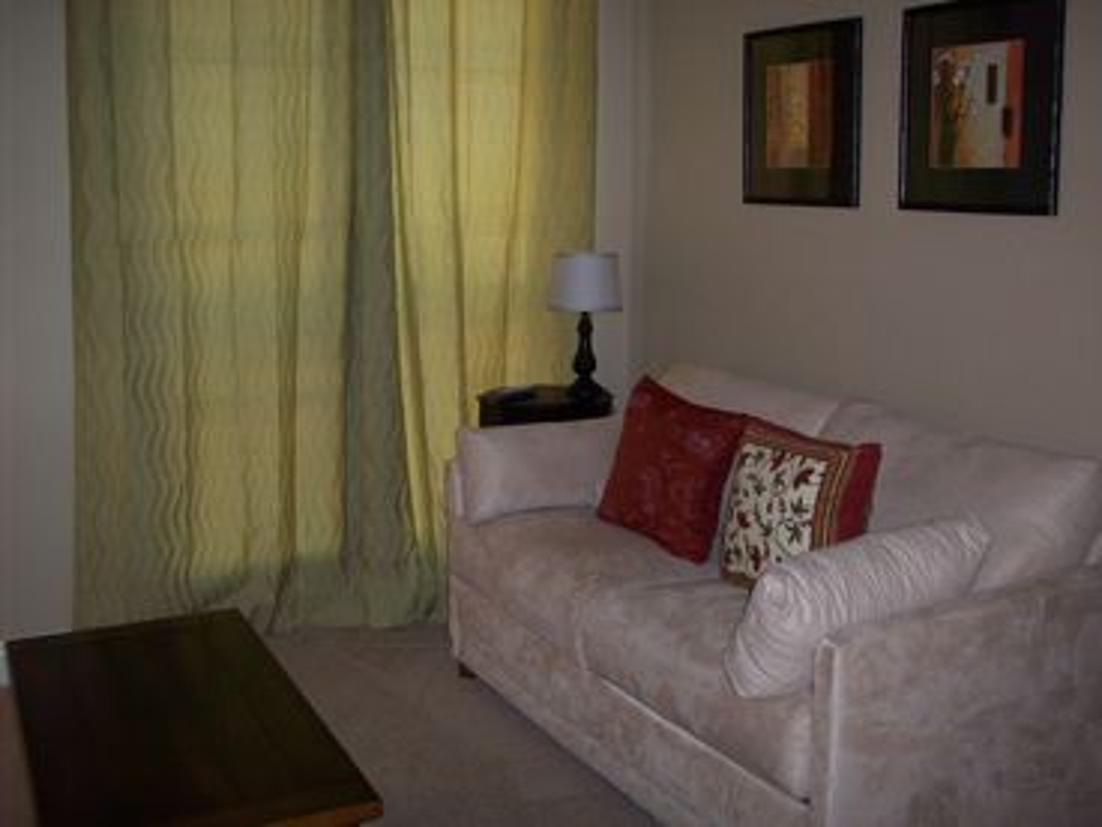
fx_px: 1178
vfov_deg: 38.7
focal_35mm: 37
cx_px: 551
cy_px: 414
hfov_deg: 50.1
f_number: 2.8
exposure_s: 1/64
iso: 80
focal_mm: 6.2
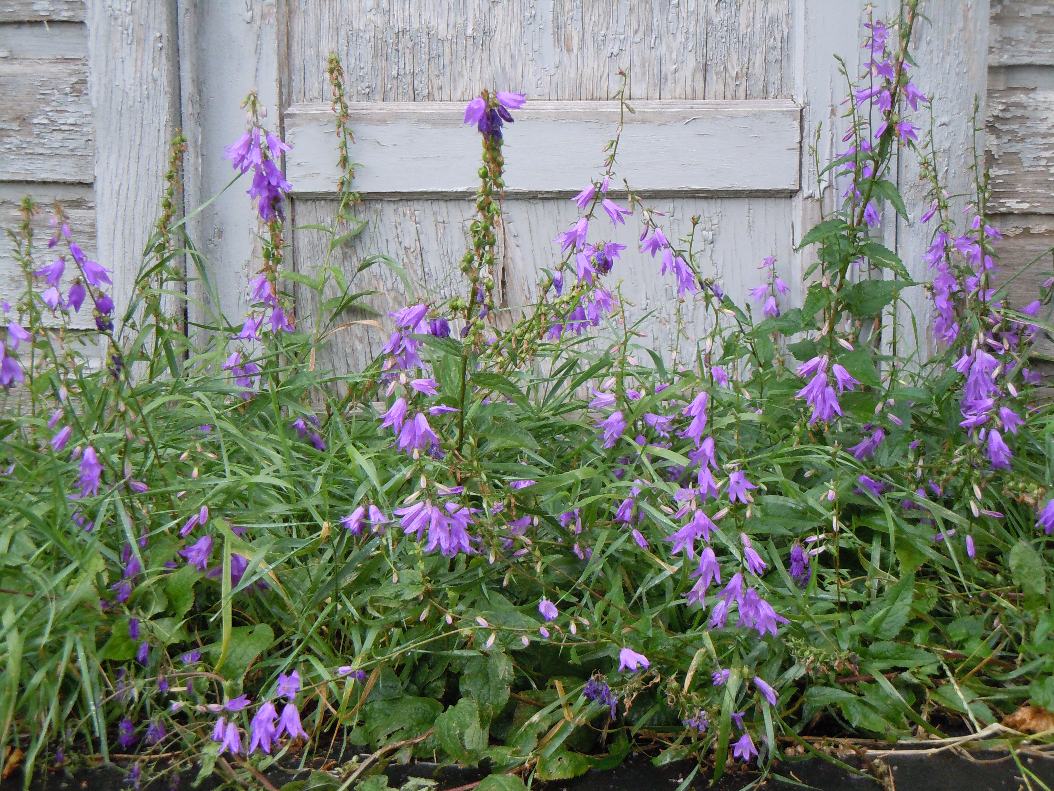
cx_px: 527
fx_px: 2345
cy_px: 396
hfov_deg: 25.3
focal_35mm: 77
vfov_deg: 19.1
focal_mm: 13.9
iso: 400
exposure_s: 1/25
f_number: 4.3
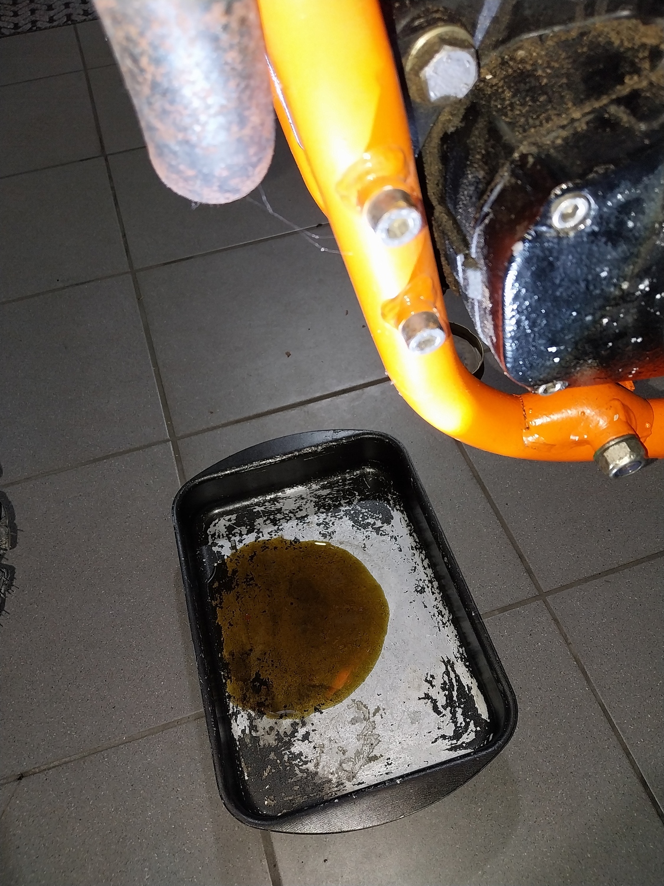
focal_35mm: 26
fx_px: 665
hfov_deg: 53.1
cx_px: 332
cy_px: 443
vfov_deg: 67.3
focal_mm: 4
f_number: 1.8
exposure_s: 1/50
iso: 125
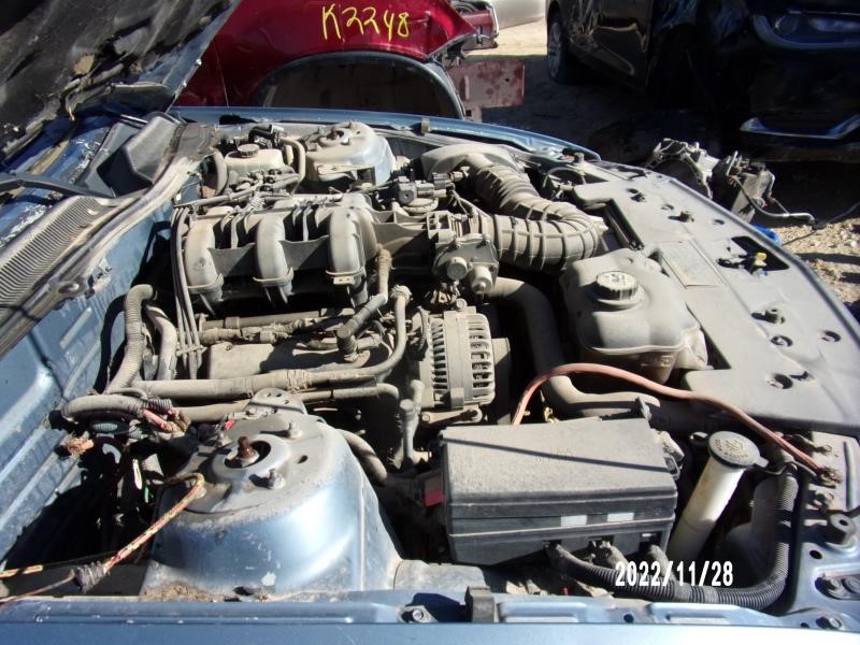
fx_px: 596
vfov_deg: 56.8
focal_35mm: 24
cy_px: 322
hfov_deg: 71.6
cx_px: 430
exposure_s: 1/850
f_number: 3.3
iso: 80
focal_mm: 4.3
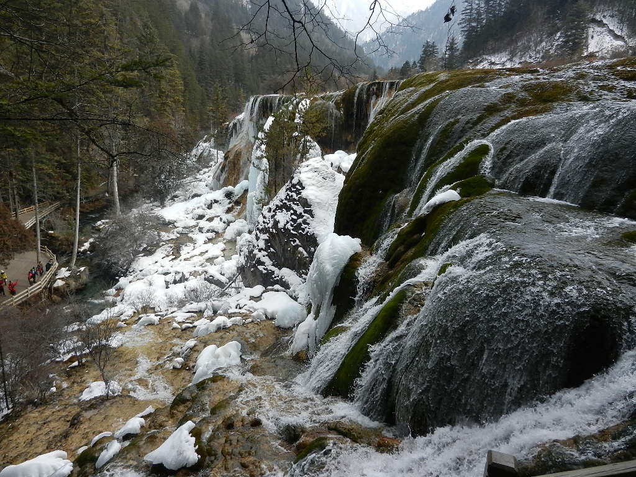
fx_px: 459
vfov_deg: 54.9
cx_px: 318
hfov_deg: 69.4
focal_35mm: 25
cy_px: 238
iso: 160
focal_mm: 4.5
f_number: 3.5
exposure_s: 1/400
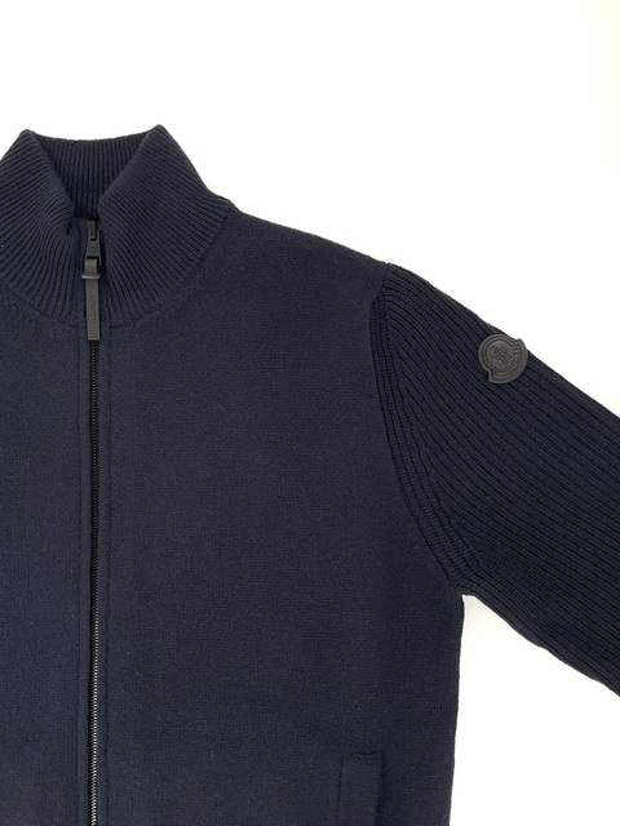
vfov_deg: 61.7
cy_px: 413
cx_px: 310
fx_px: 693
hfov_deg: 48.2
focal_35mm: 29
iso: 20
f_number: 1.8
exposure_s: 1/120
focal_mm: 3
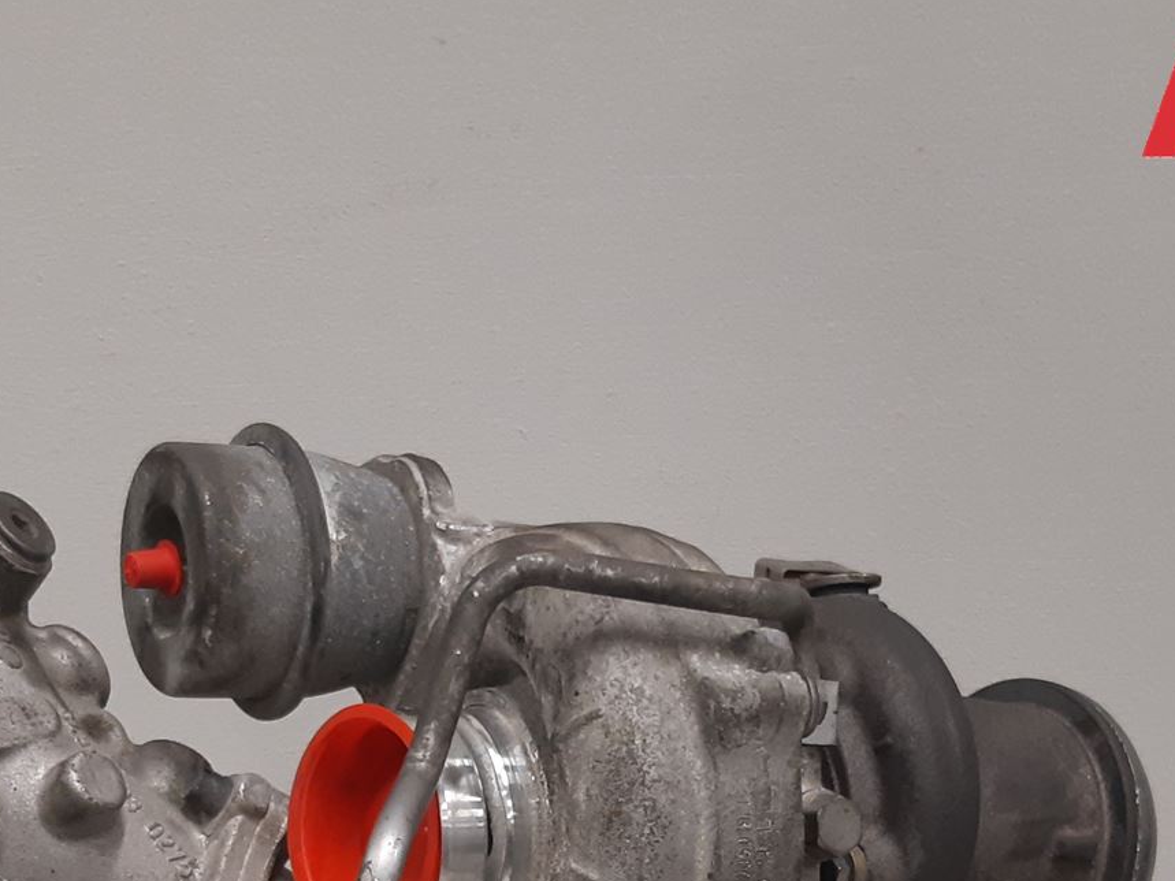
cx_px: 581
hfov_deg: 31.2
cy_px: 977
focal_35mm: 62
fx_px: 2104
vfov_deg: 22.3
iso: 160
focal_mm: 3.93
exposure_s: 1/50
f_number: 1.7
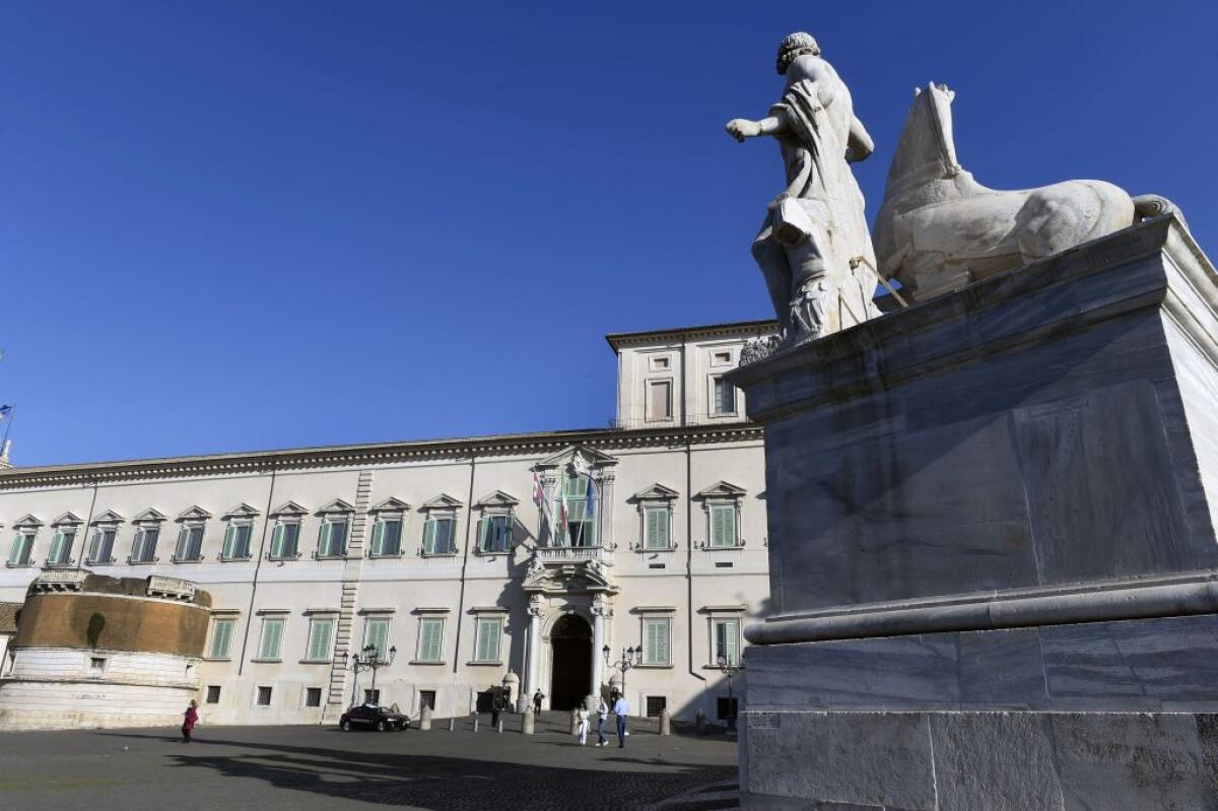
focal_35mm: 24
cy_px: 406
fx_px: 812
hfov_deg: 73.8
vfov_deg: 53.1
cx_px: 609
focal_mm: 24
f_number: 13
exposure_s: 1/125
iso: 100
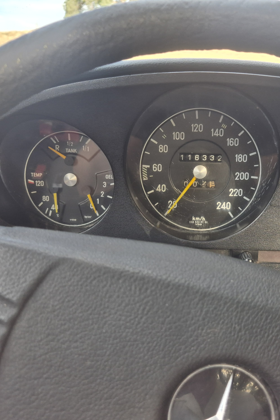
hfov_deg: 40.8
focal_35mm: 32
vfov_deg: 58.7
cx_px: 173
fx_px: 373
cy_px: 210
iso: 50
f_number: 1.8
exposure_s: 1/180
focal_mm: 5.4
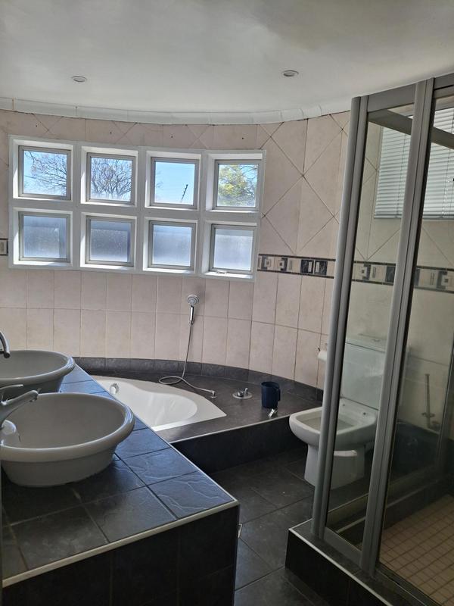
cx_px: 227
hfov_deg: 54.9
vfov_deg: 69.4
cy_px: 303
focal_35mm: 25
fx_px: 437
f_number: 1.8
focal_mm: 4.69
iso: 32
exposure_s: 1/552
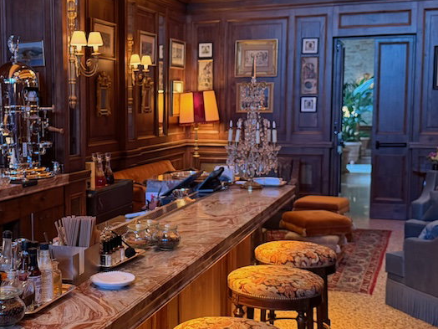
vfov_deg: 26.6
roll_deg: +1.4
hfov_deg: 34.4
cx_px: 125
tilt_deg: -5.3
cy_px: 166
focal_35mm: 55
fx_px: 696
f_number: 1.78
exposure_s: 1/50
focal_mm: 6.76
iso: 500
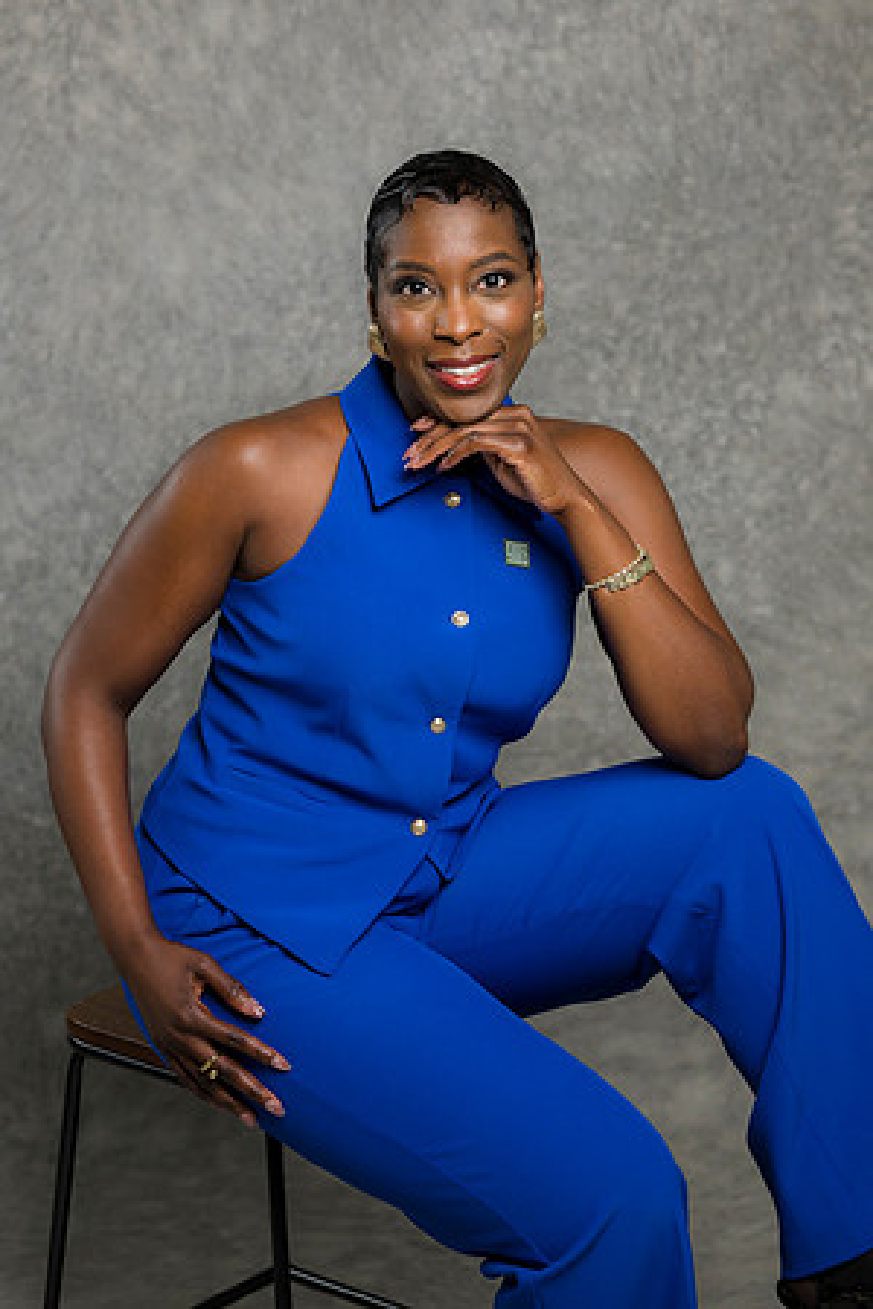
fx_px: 3092
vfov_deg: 23.9
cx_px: 436
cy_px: 654
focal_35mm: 85
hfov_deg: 16.1
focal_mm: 85
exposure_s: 1/200
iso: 125
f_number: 5
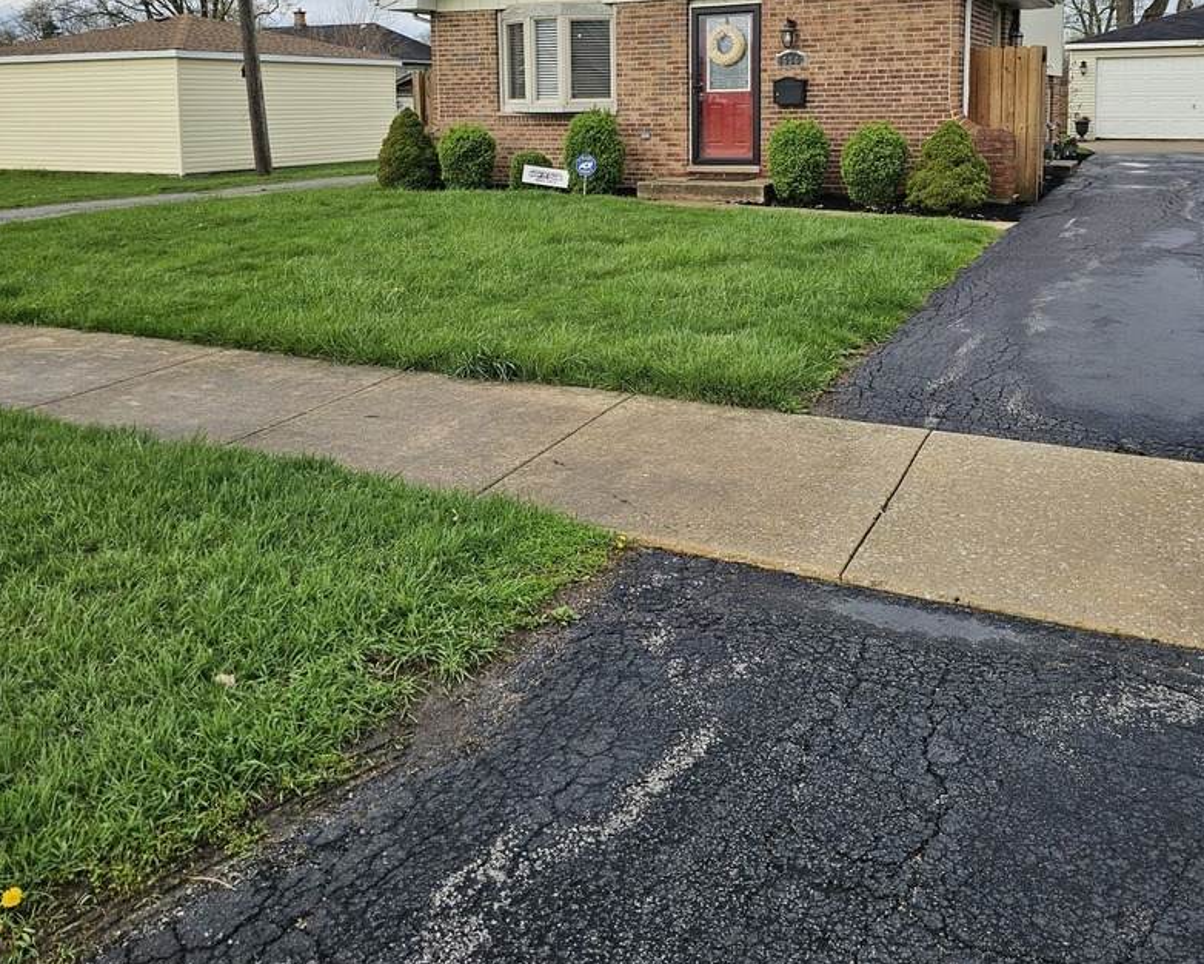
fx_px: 1105
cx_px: 610
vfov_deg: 45.1
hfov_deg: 57.2
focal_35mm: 31
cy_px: 213
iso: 10
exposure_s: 1/522
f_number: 1.7
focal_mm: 6.3
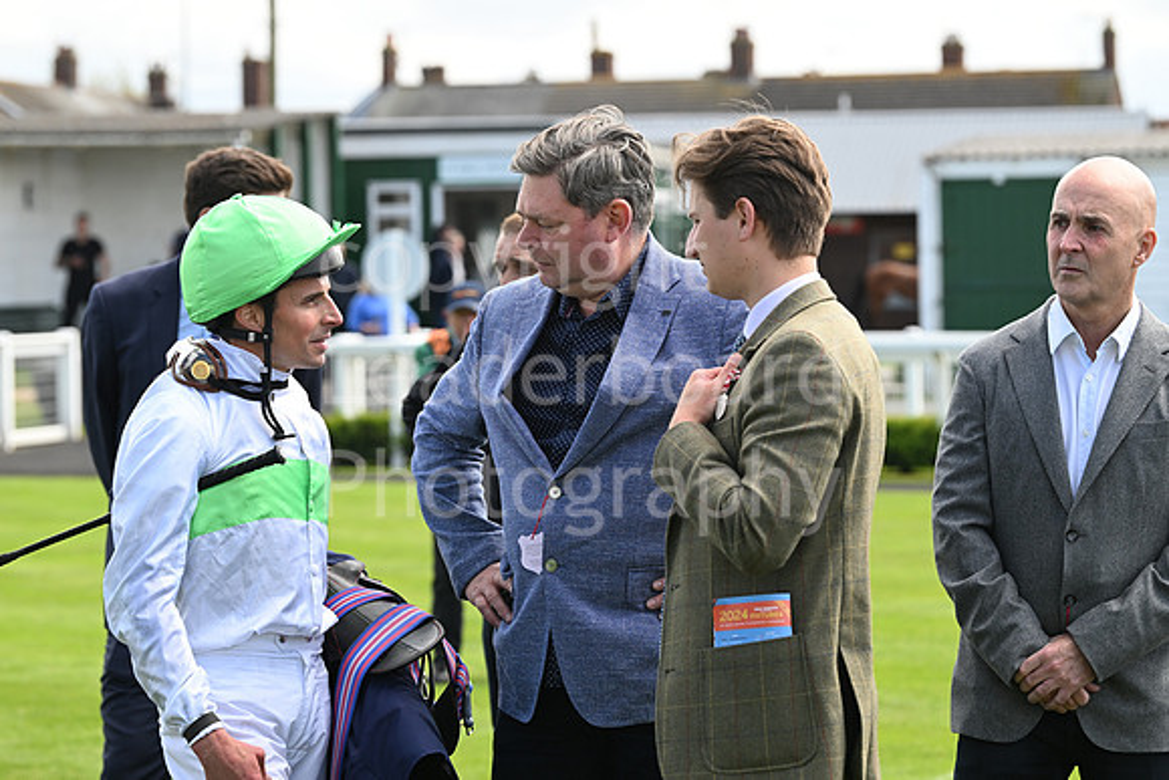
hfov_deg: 14.2
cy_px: 390
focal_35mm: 145
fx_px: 4709
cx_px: 584
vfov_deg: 9.5
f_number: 6.3
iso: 500
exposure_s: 1/640
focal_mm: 145
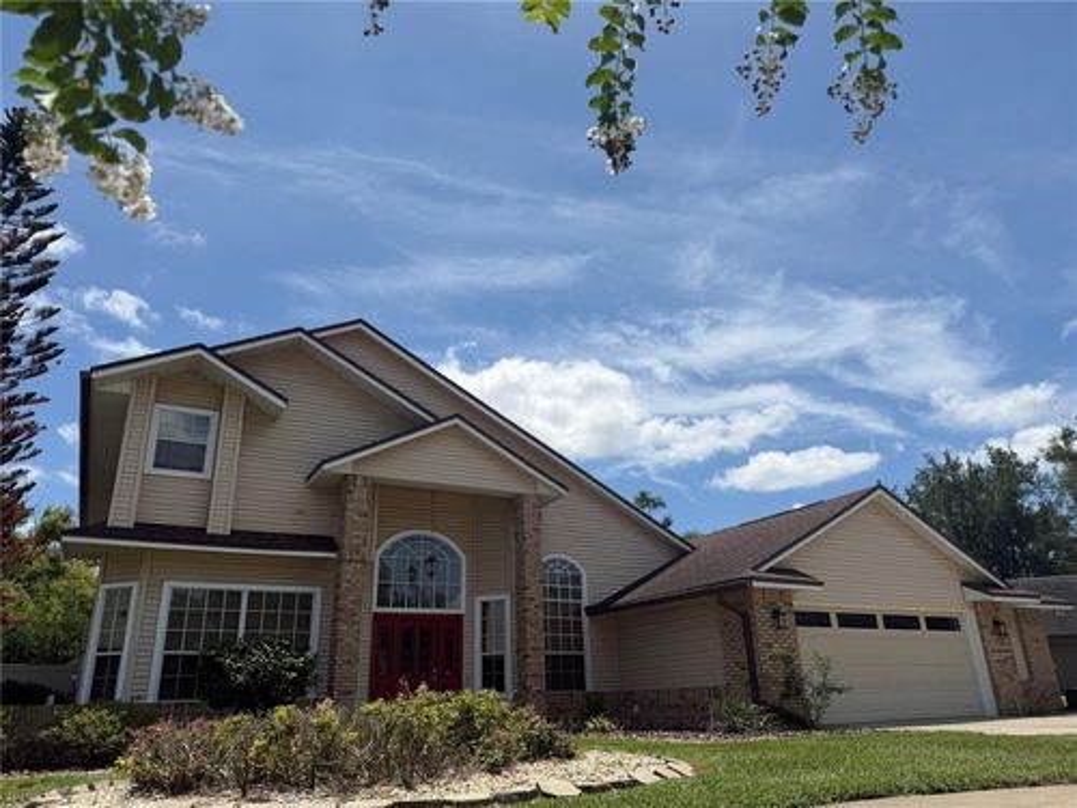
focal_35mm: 24
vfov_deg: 56.8
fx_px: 747
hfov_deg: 71.6
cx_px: 538
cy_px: 404
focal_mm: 6.76
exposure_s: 1/8130
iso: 80
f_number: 1.78
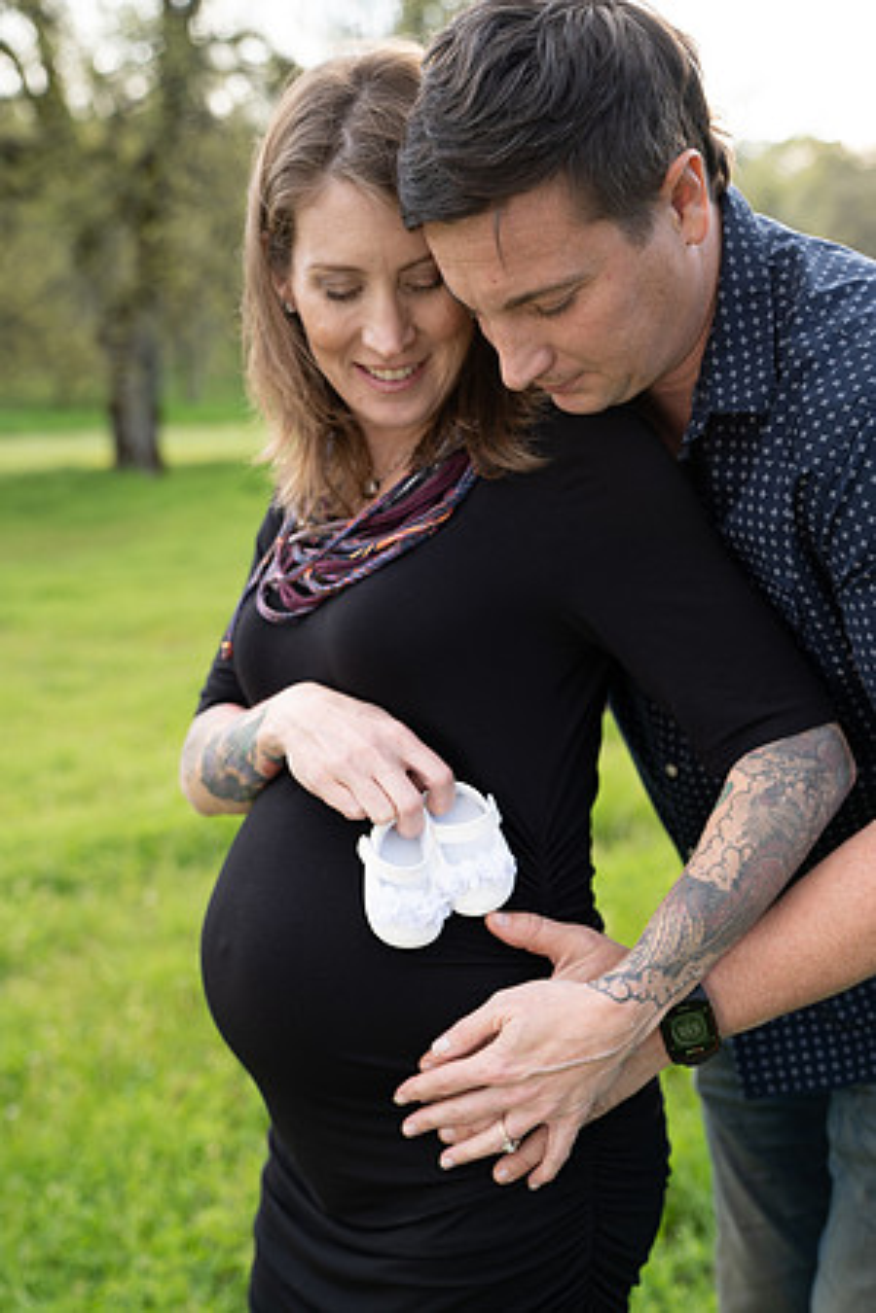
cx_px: 438
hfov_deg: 31.2
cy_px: 656
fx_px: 1569
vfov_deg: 45.4
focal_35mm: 43
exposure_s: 1/125
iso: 125
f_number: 3.2
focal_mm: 43
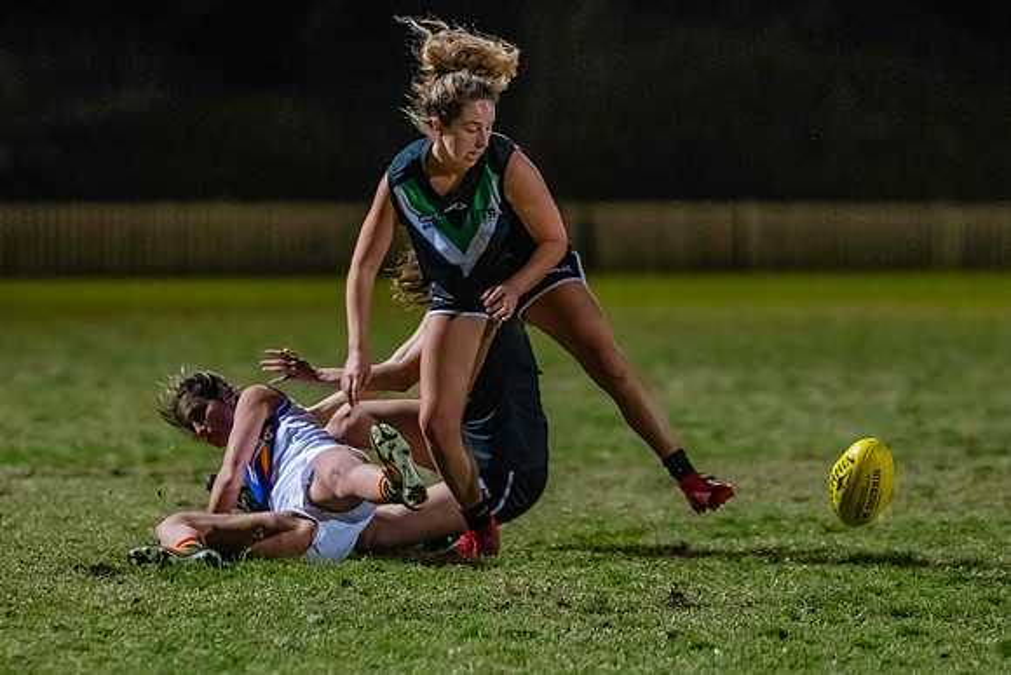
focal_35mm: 416
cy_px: 345
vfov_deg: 3.3
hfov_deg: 5.0
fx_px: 11673
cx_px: 324
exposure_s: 1/1000
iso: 10000
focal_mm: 250
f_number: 2.8
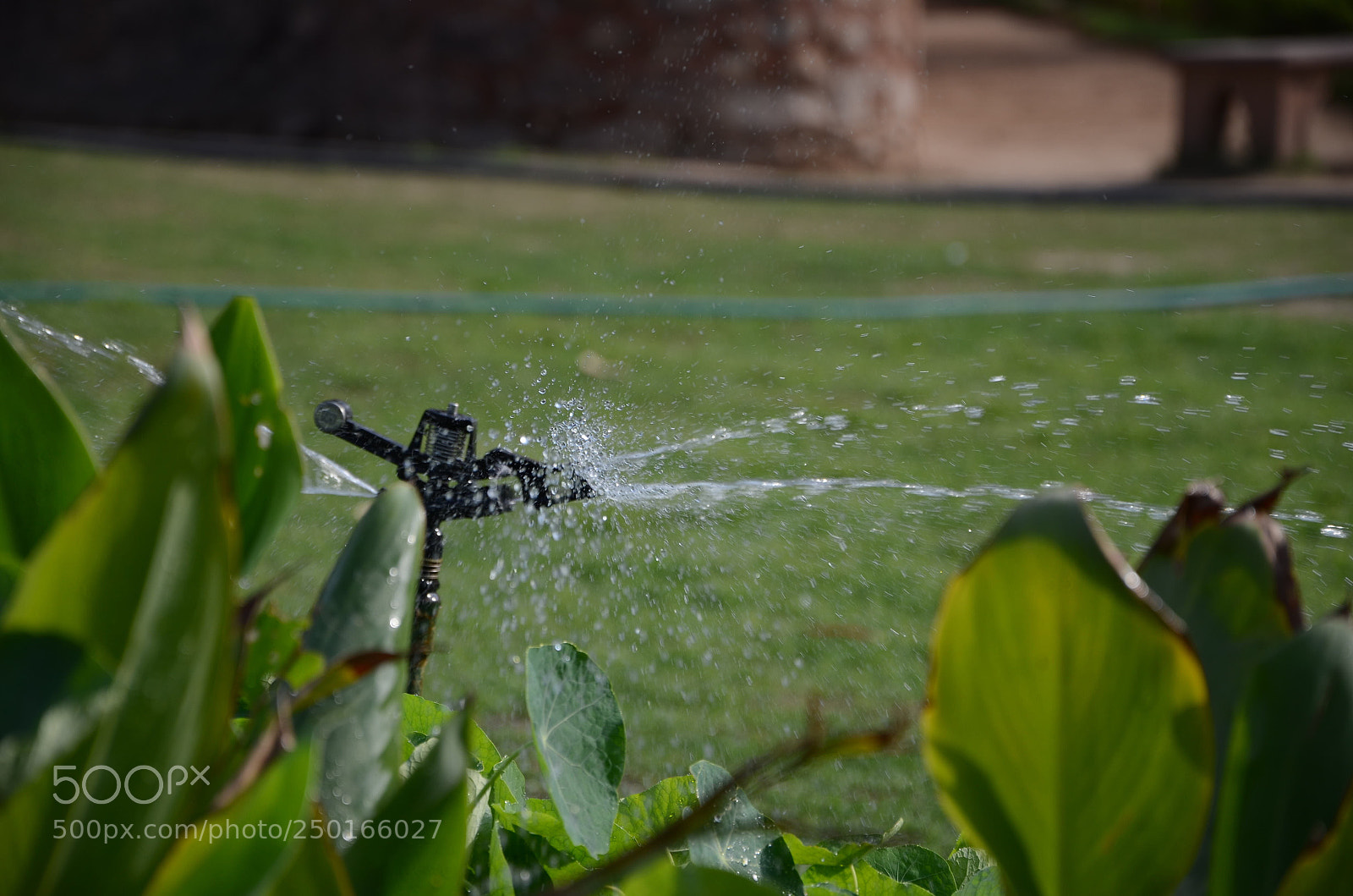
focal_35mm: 158
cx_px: 676
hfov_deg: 13.1
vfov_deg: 8.7
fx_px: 5906
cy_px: 448
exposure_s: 1/400
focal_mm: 105
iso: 100
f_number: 5.6
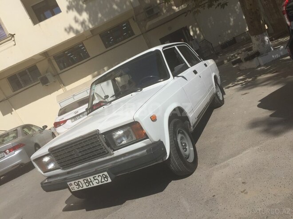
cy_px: 110
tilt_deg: -2.9
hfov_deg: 61.7
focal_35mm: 29
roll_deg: +25.8
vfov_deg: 48.2
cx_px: 146
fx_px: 245
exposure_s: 1/4405
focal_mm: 4.15
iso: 32
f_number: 2.2
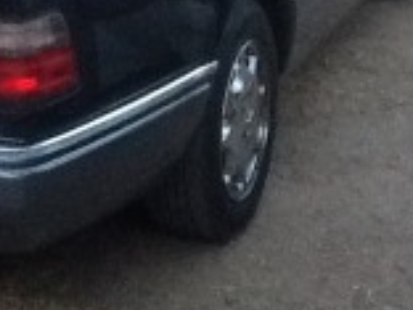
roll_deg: -0.5
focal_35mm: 115
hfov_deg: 16.6
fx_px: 1372
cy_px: -54
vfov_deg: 12.6
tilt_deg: -10.6
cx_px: -30
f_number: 2.4
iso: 320
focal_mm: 2.03
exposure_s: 1/30
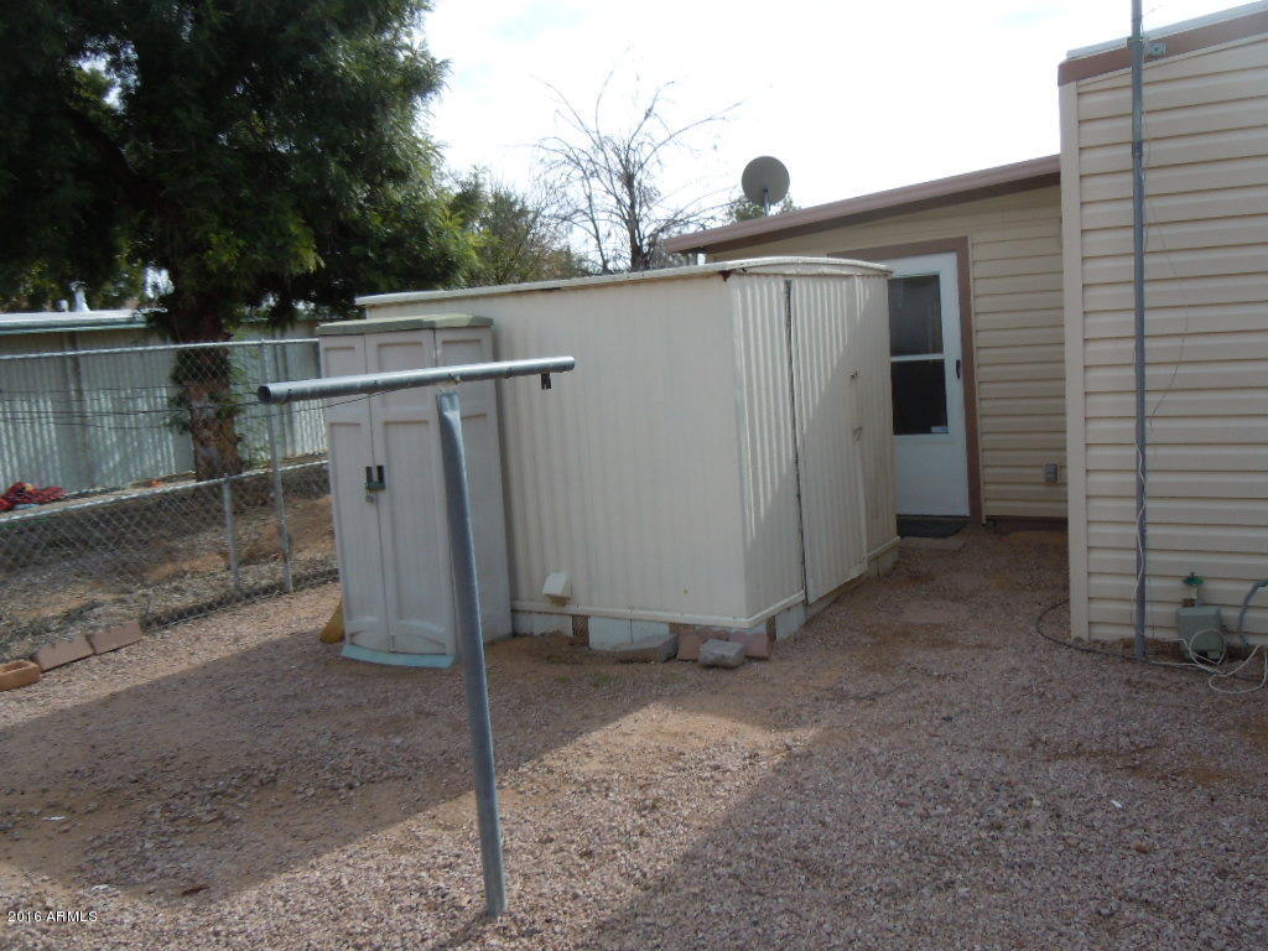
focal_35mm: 30
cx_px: 634
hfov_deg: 60.0
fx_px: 1099
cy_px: 476
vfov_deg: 46.8
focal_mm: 5.4
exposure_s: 1/640
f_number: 3.5
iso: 100
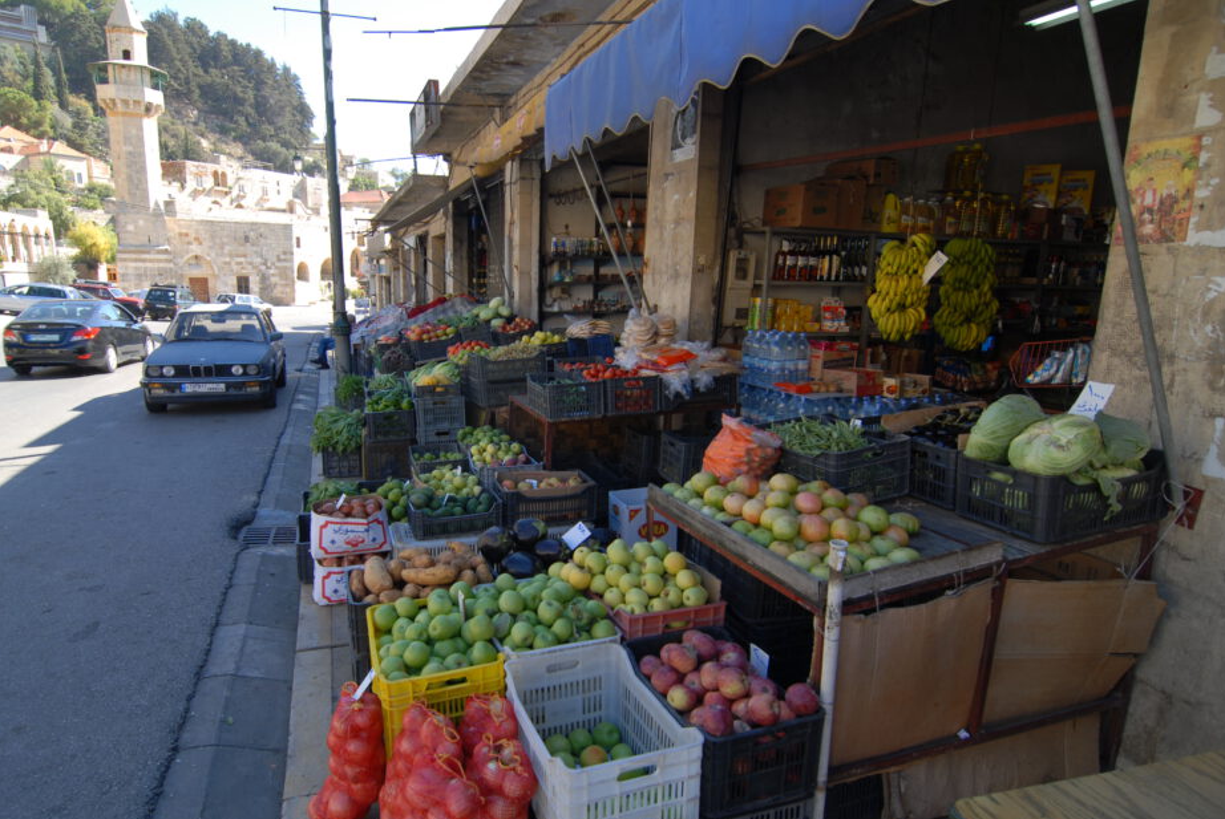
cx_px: 551
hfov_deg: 83.7
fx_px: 681
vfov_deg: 62.0
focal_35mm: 20
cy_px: 423
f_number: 5
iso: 100
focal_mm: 12
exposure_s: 1/90
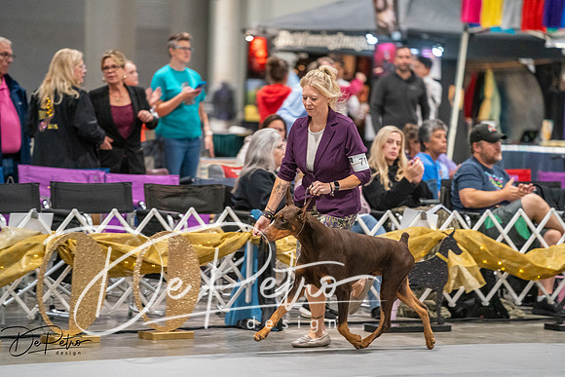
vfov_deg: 6.9
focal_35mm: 200
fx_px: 3139
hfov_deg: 10.3
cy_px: 188
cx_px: 282
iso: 6400
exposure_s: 1/250
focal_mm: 200
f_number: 2.8
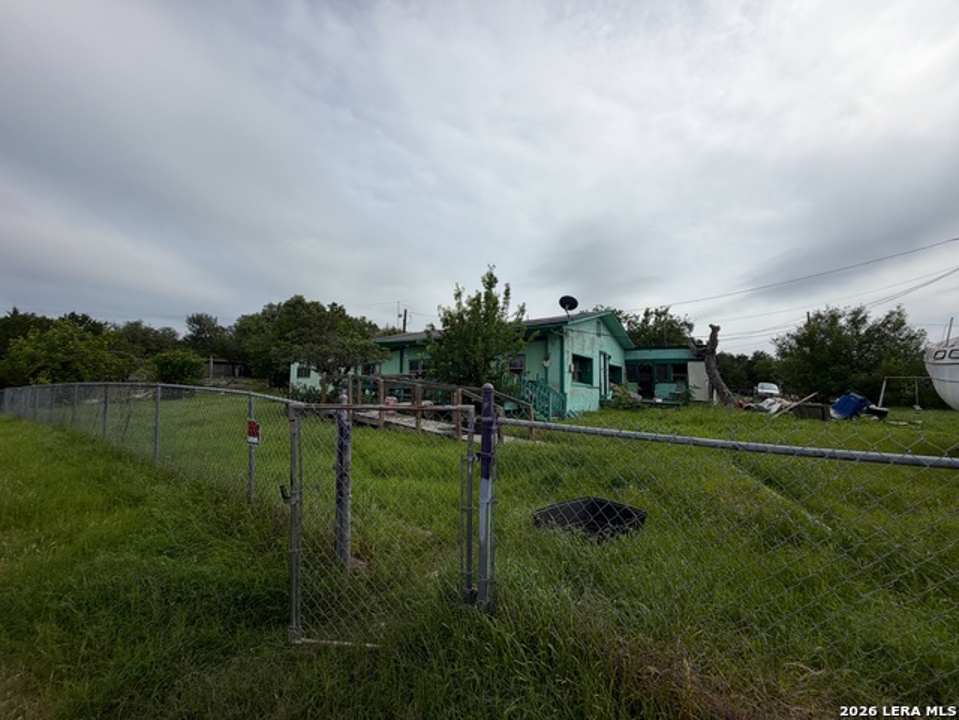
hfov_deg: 102.1
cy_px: 360
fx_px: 388
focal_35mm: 14
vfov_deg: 85.7
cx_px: 480
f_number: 2.2
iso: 20
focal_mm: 2.22
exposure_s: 1/1961
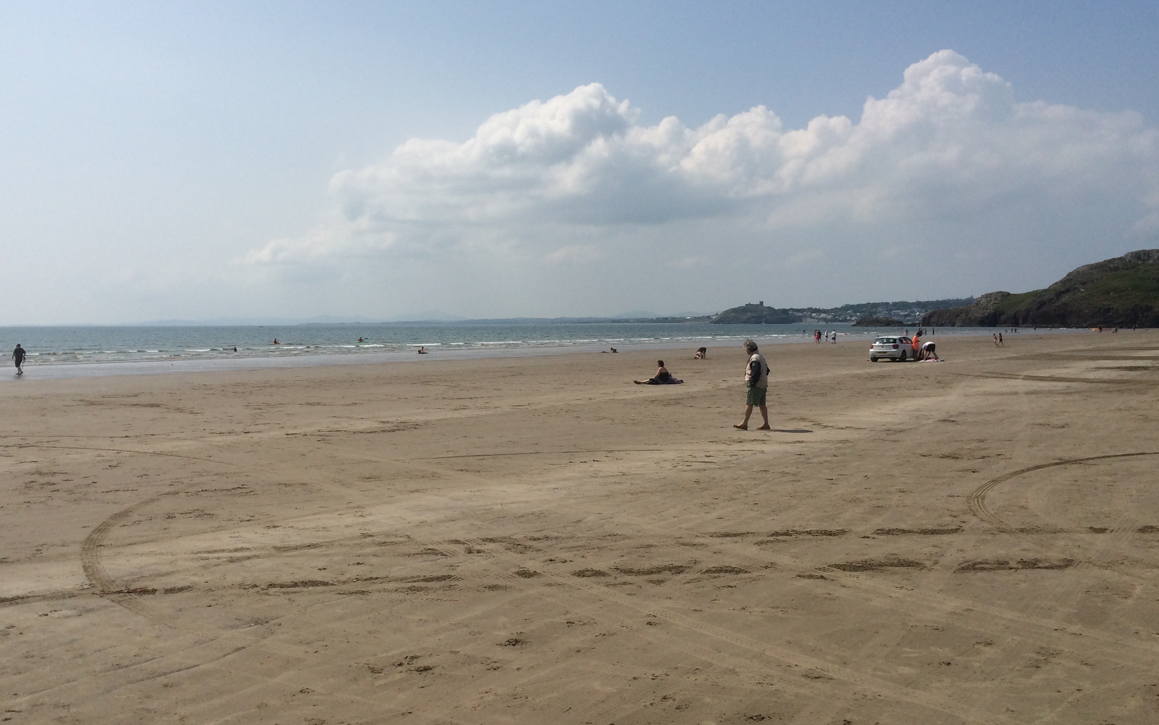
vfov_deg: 36.2
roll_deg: +0.6
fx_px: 1106
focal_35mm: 35
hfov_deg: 55.2
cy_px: 312
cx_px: 506
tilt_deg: +3.7
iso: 32
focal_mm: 4.15
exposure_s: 1/5882
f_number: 2.2
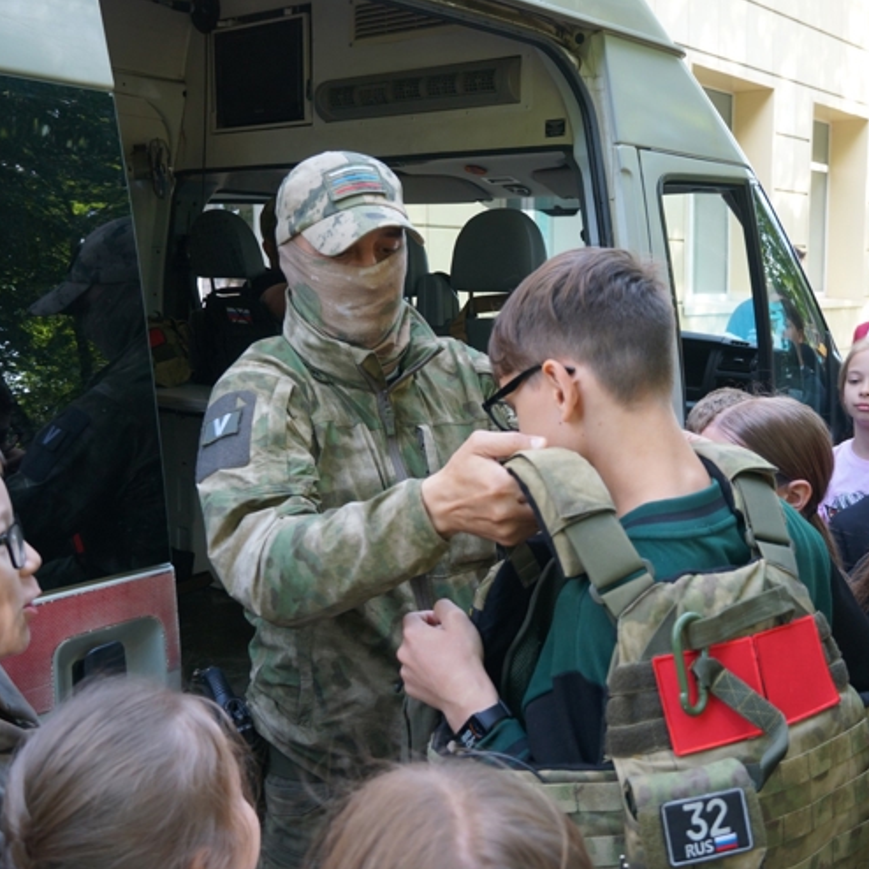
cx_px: 503
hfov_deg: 41.1
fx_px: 1154
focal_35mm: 41
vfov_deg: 41.3
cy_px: 433
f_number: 4
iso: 500
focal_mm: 21
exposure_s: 1/160
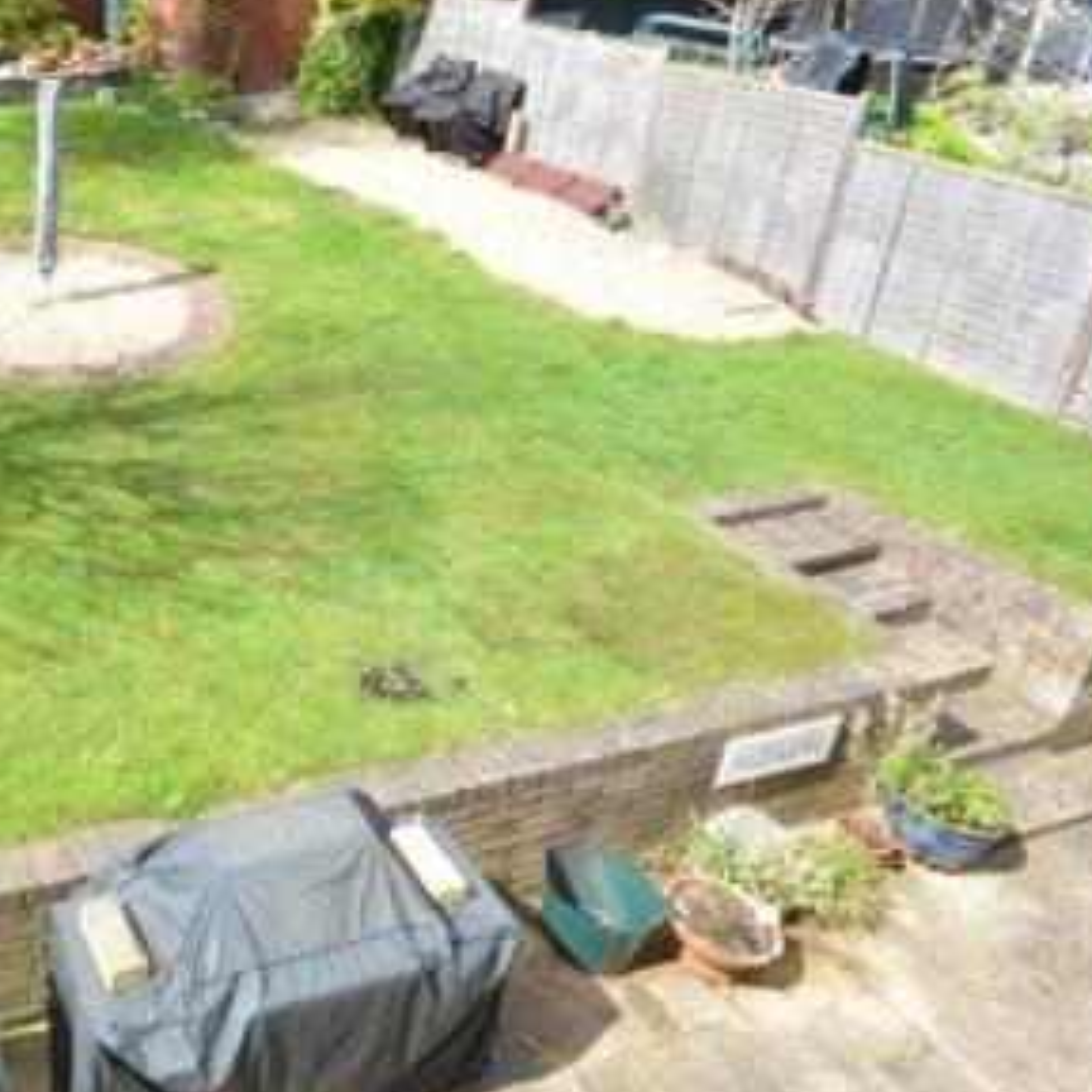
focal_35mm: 29
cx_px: -34
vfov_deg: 53.8
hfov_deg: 45.5
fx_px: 1035
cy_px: 313
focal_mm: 10
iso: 400
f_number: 8
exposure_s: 1/400
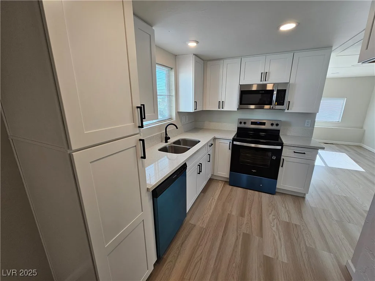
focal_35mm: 13
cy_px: 140
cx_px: 188
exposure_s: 1/60
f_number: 2.2
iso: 50
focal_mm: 2.2
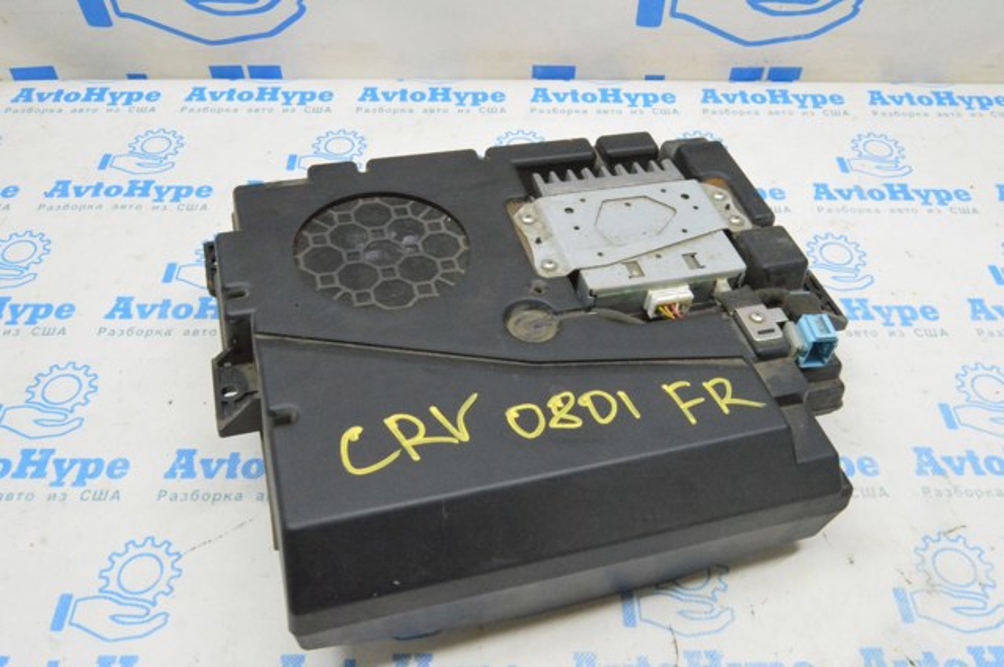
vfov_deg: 43.5
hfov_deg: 62.0
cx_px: 502
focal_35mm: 30
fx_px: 836
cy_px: 334
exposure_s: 1/15
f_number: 20
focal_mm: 20
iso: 6400
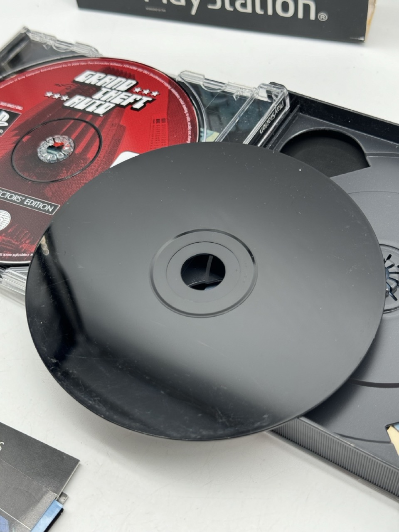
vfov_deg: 39.7
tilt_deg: -53.7
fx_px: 738
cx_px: 200
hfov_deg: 30.3
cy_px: 266
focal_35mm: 48
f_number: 1.78
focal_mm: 6.76
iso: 50
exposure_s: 1/122
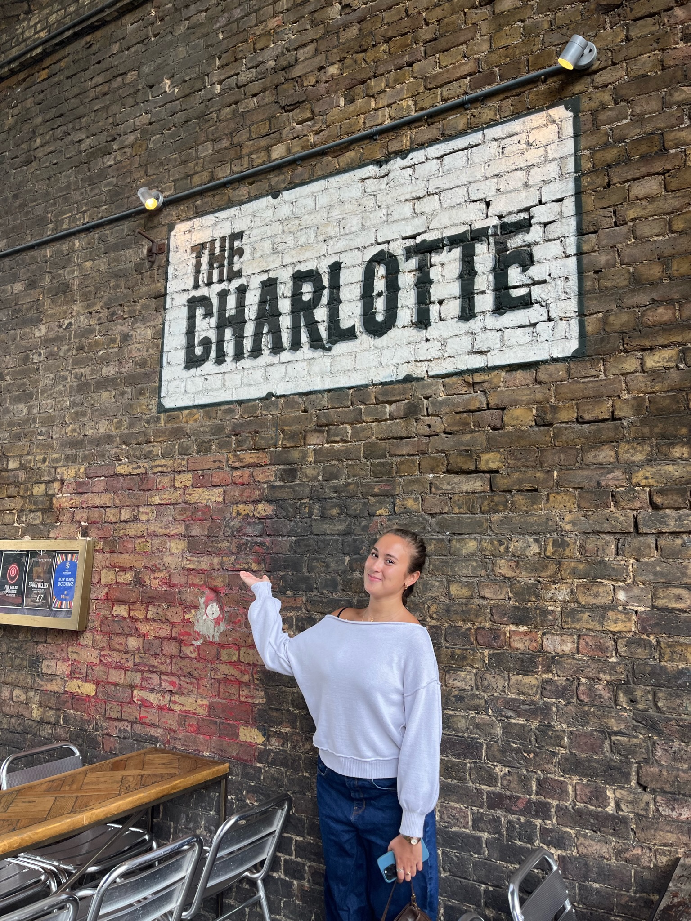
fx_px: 692
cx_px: 346
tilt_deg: +7.3
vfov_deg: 67.3
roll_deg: +1.6
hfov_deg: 53.0
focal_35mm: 26
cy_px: 460
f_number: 1.6
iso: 50
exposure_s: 1/341
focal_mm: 5.1
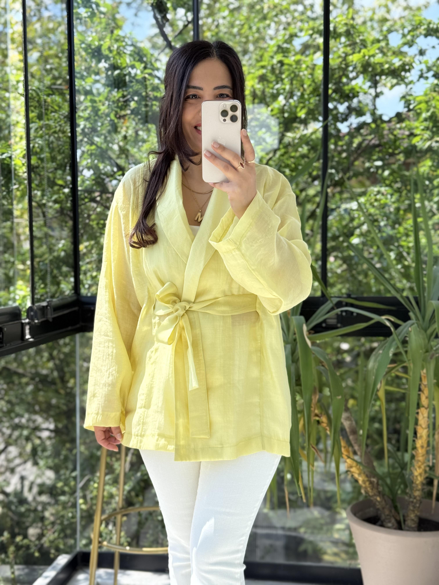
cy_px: 292
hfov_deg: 30.3
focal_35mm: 48
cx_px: 220
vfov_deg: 39.7
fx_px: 812
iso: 80
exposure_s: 1/769
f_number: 1.78
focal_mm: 6.76
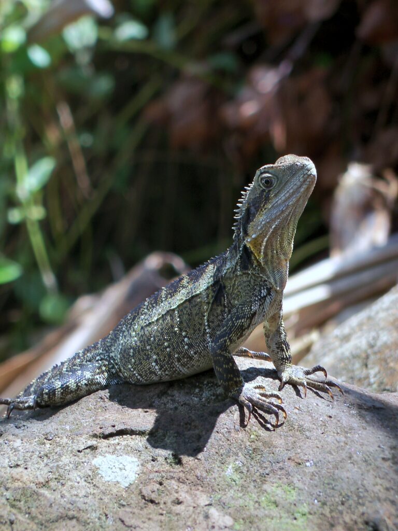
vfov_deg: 5.7
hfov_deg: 4.2
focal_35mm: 350
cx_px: 199
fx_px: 5366
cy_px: 266
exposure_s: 1/125
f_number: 4.8
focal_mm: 62
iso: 80
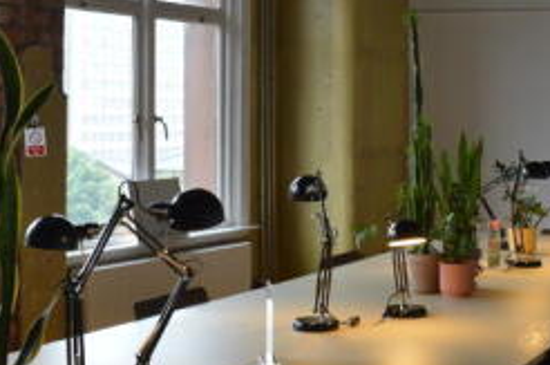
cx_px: 436
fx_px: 1098
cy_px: 92
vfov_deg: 18.7
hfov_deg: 27.6
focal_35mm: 72
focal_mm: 18
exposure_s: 1/30
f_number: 7.1
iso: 400
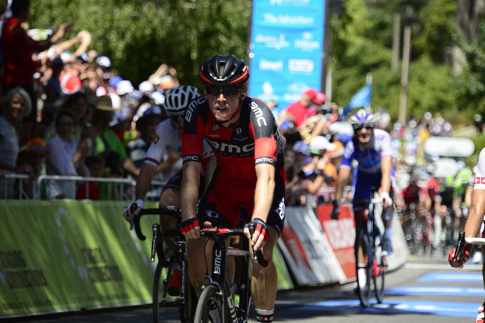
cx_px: 242
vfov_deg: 6.2
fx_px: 2961
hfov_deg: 9.4
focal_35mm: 220
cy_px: 162
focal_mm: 220
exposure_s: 1/1000
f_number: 5.6
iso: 400
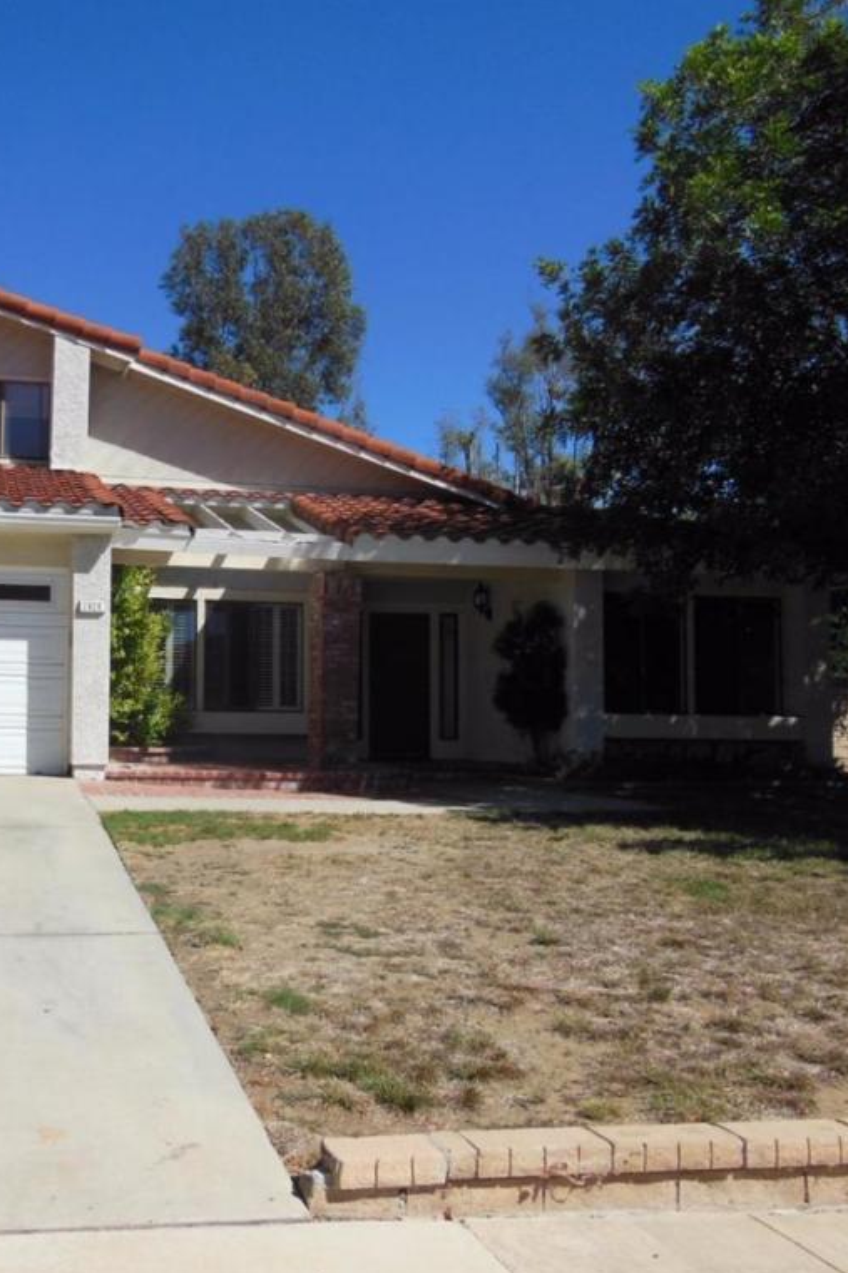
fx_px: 1237
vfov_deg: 54.4
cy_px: 641
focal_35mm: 35
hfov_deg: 37.0
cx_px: 220
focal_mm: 4.5
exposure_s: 1/1500
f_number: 3.5
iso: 125
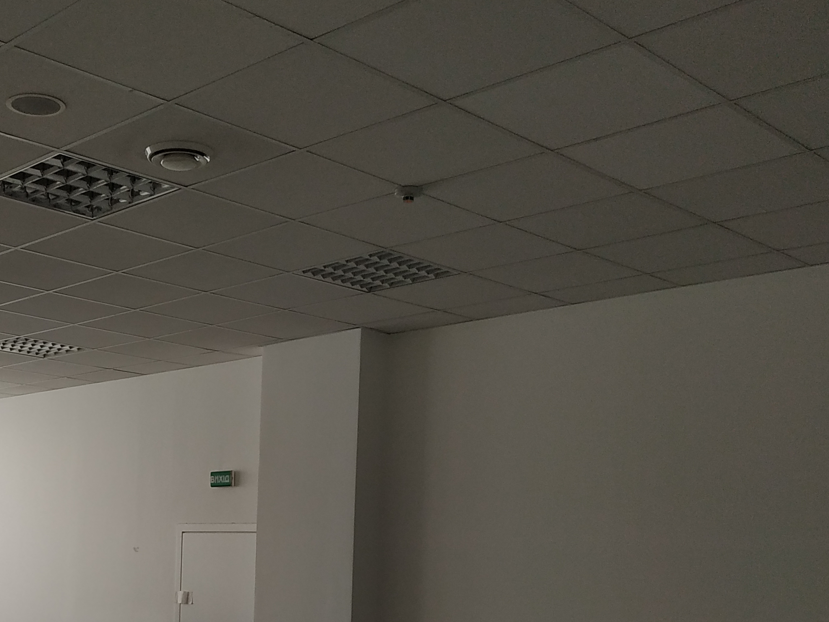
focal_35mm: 47
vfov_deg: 29.6
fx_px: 1126
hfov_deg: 38.7
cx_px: 150
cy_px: 563
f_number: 1.9
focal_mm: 3.94
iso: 250
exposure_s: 1/670
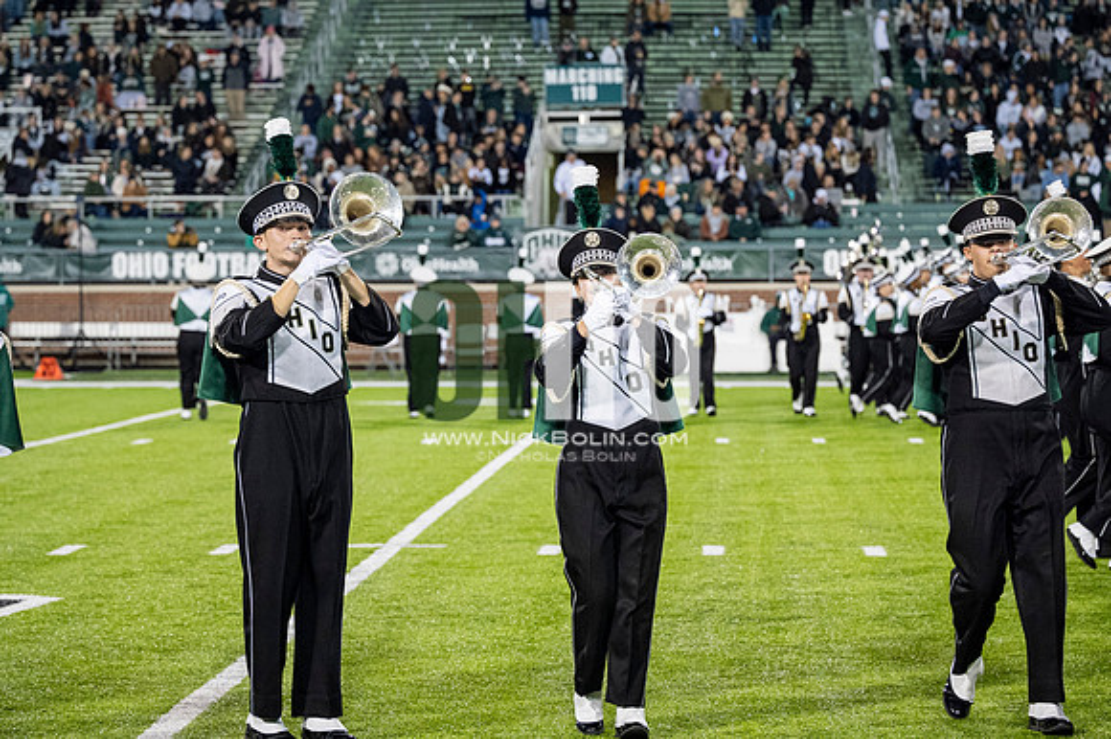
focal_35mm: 105
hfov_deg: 19.5
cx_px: 556
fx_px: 3238
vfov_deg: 13.0
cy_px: 370
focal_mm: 70
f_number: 2.8
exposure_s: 1/500
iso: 500
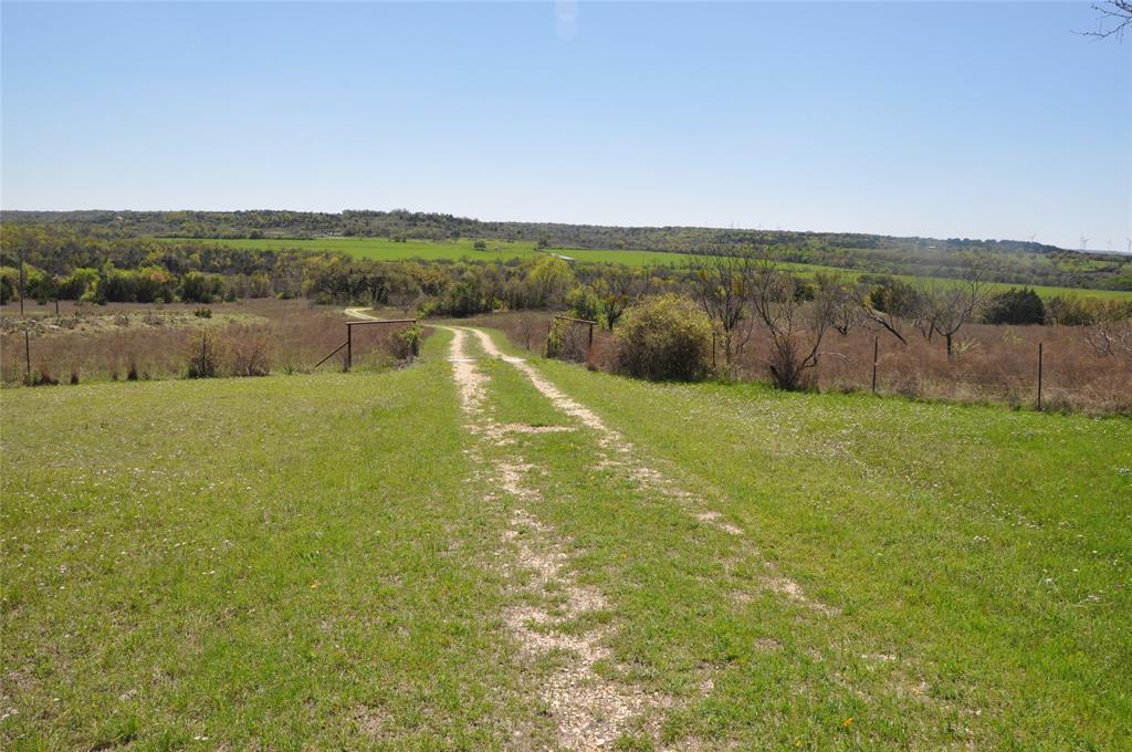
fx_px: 848
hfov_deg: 67.4
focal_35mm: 27
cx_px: 566
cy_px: 376
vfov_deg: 47.8
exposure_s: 1/160
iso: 200
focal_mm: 18
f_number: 13
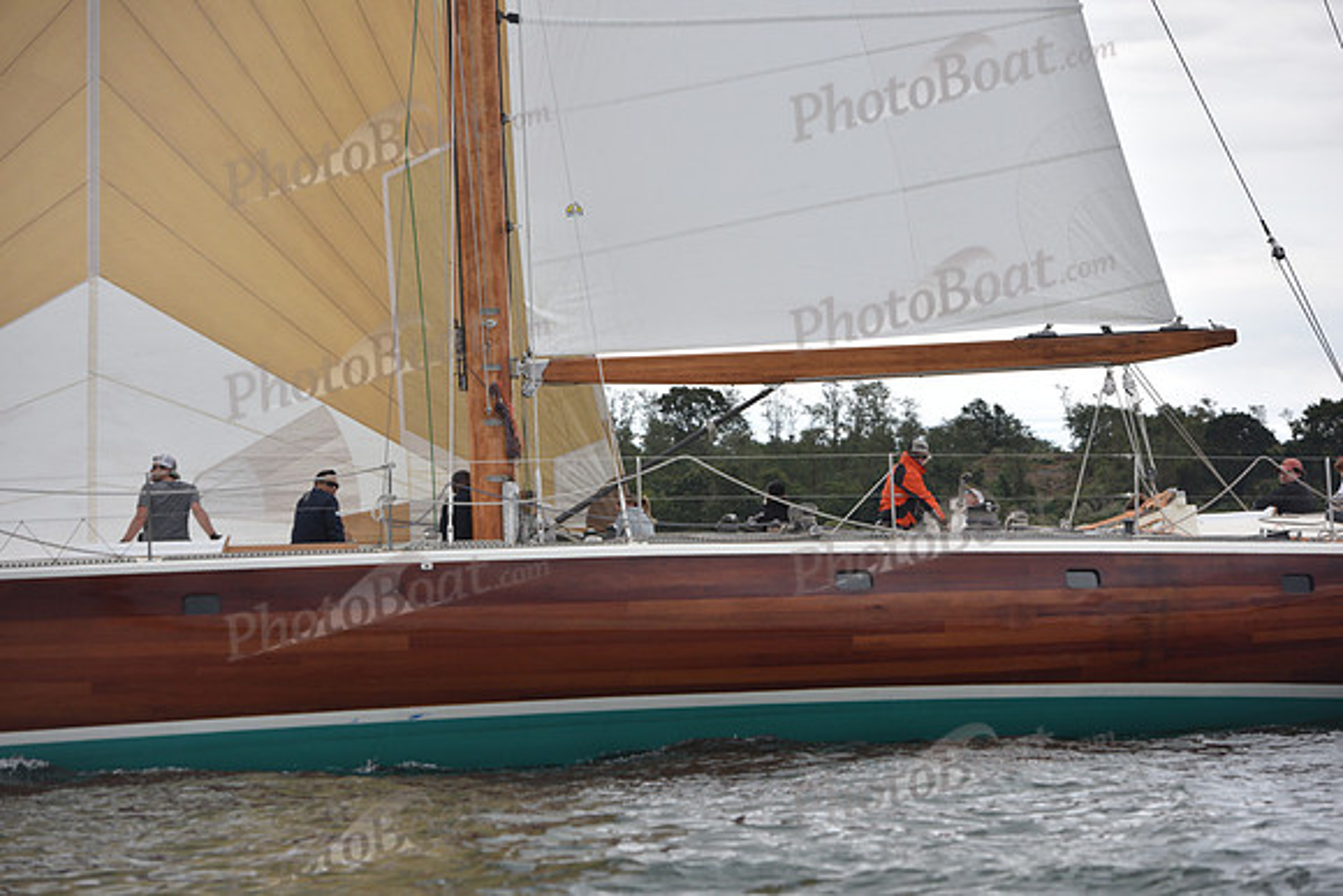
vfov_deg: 10.2
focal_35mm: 135
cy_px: 448
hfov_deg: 15.2
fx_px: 5037
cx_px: 672
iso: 400
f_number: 5
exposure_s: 1/1000
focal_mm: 135
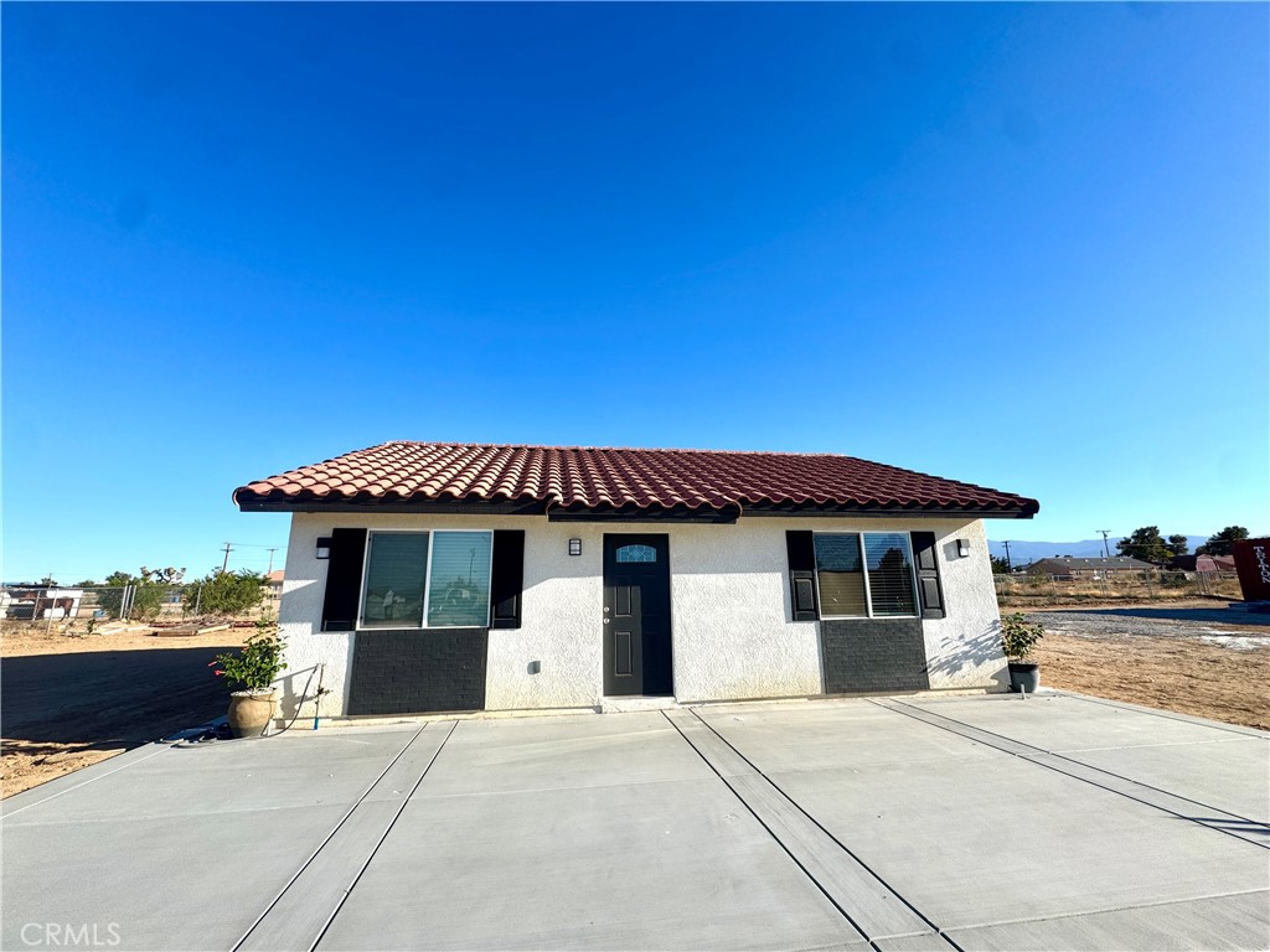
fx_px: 514
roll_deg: +0.9
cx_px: 635
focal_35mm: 14
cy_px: 476
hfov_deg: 102.1
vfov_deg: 85.7
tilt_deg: +12.0
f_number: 2.2
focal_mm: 2.22
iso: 40
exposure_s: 1/1346
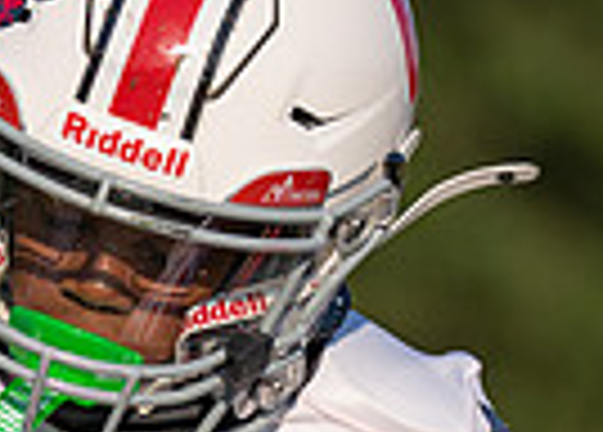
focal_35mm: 906
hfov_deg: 2.2
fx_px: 15532
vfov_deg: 1.6
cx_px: 126
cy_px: 630
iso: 100
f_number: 2.8
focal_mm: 200
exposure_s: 1/2000
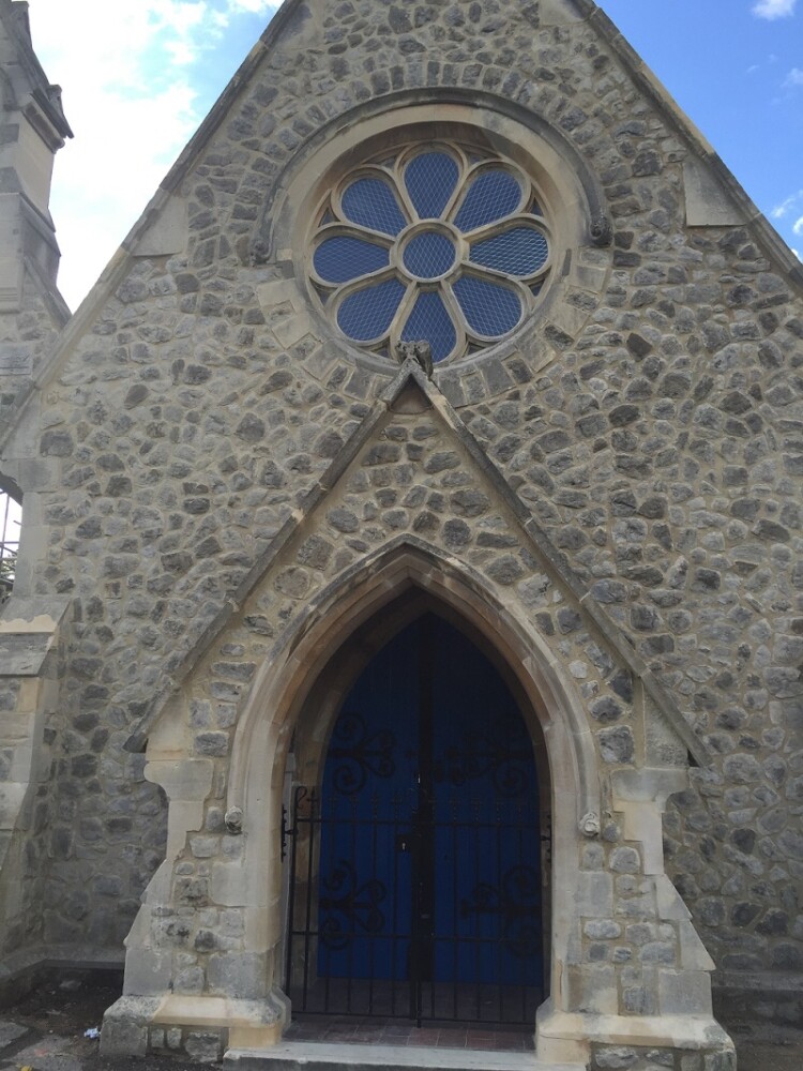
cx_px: 402
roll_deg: -0.7
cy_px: 536
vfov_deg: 61.7
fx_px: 897
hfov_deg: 48.2
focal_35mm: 29
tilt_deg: +15.1
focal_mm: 4.15
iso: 32
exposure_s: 1/682
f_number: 2.2
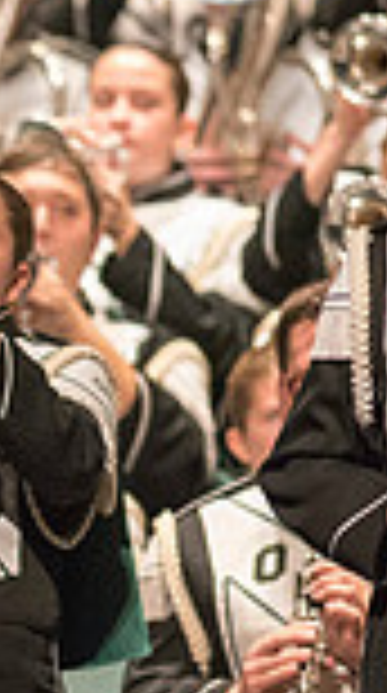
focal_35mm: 1186
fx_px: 21756
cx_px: -504
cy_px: 515
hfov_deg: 1.0
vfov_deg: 1.8
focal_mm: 300
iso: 4000
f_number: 2.8
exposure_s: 1/500
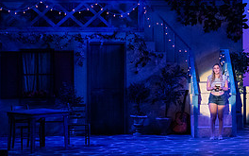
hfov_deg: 13.1
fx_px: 1065
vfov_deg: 8.4
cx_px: 252
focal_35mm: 157
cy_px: 74
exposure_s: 1/320
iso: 3200
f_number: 3.2
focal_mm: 70
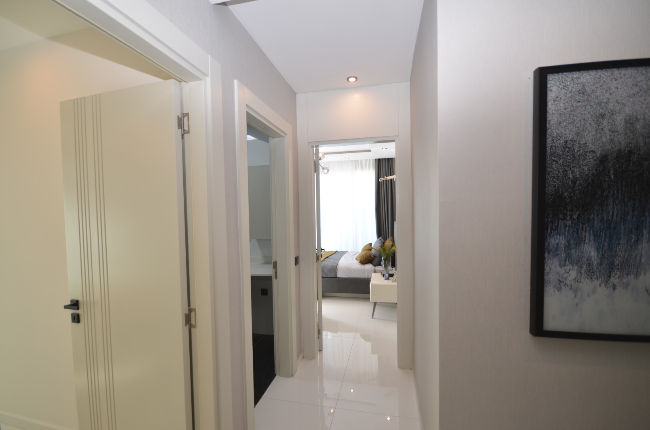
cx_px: 325
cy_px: 215
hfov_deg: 100.5
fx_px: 270
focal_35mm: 15
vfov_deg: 77.1
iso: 220
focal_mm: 10
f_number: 4
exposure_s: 1/60
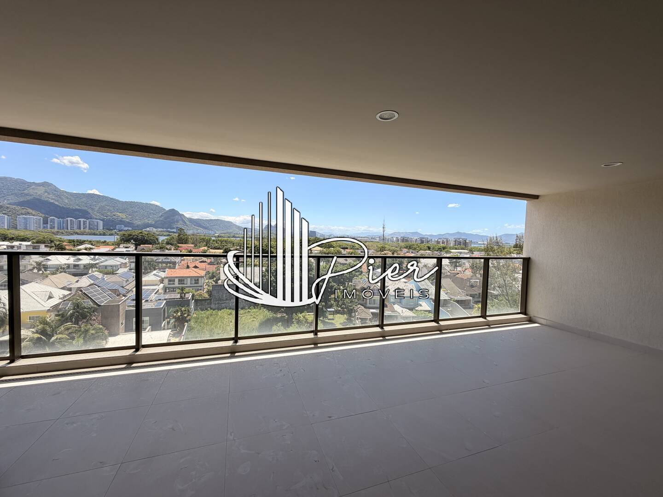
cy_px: 248
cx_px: 332
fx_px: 268
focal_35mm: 14
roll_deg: -2.1
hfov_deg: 102.1
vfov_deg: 85.7
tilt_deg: -3.1
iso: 25
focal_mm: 2.22
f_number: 2.2
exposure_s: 1/770
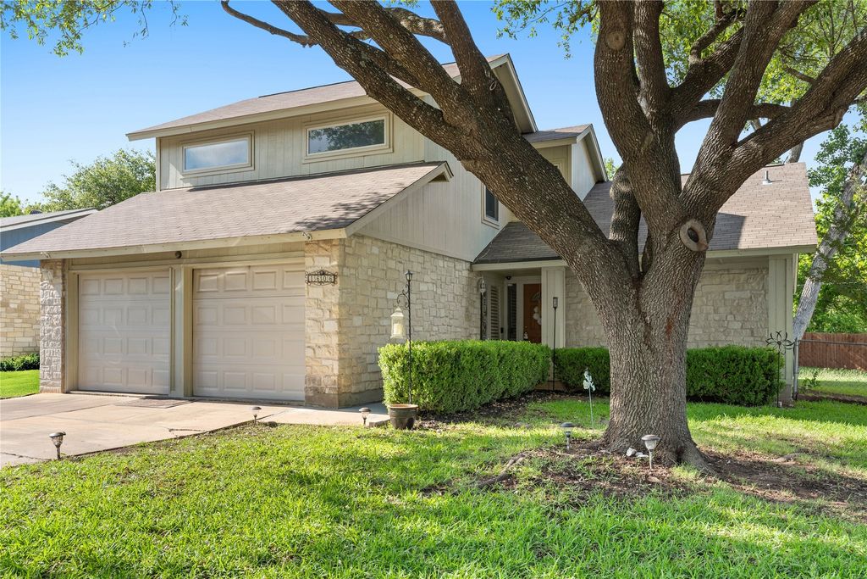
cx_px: 434
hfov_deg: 65.5
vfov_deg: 46.4
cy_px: 290
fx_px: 674
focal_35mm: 28
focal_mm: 28
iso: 200
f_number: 8
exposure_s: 1/40
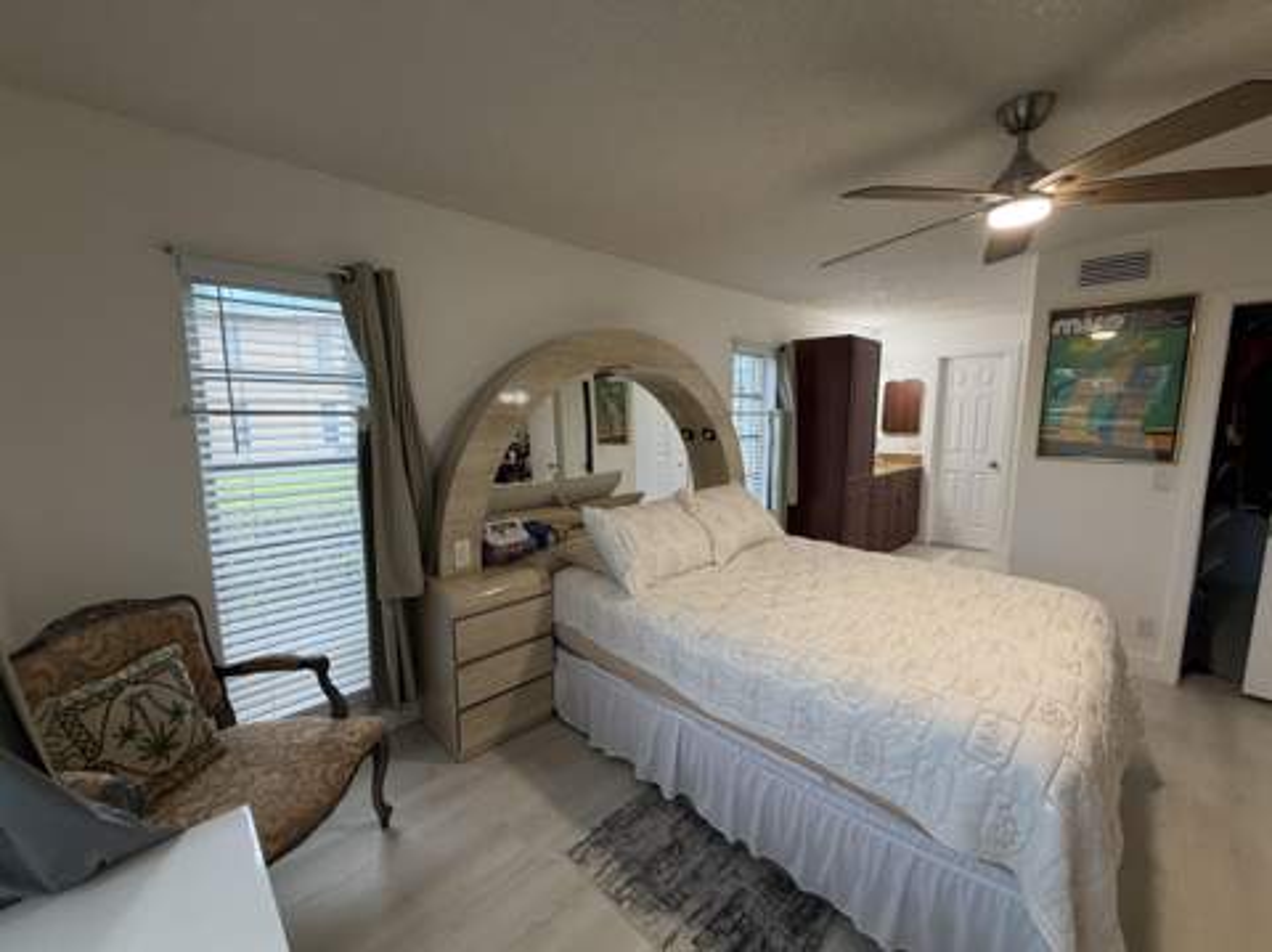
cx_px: 636
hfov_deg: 102.1
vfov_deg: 85.6
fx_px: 514
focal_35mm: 14
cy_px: 476
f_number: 2.2
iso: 200
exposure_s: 1/120
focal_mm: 2.22
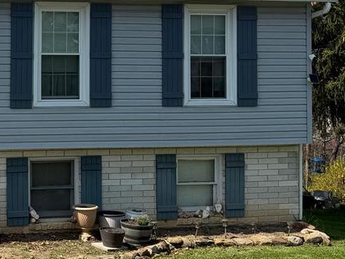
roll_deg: +0.1
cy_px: 25
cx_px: -48
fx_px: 807
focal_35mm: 81
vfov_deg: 17.9
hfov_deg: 22.6
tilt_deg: +1.4
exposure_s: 1/4673
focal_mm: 6.76
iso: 80
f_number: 1.78
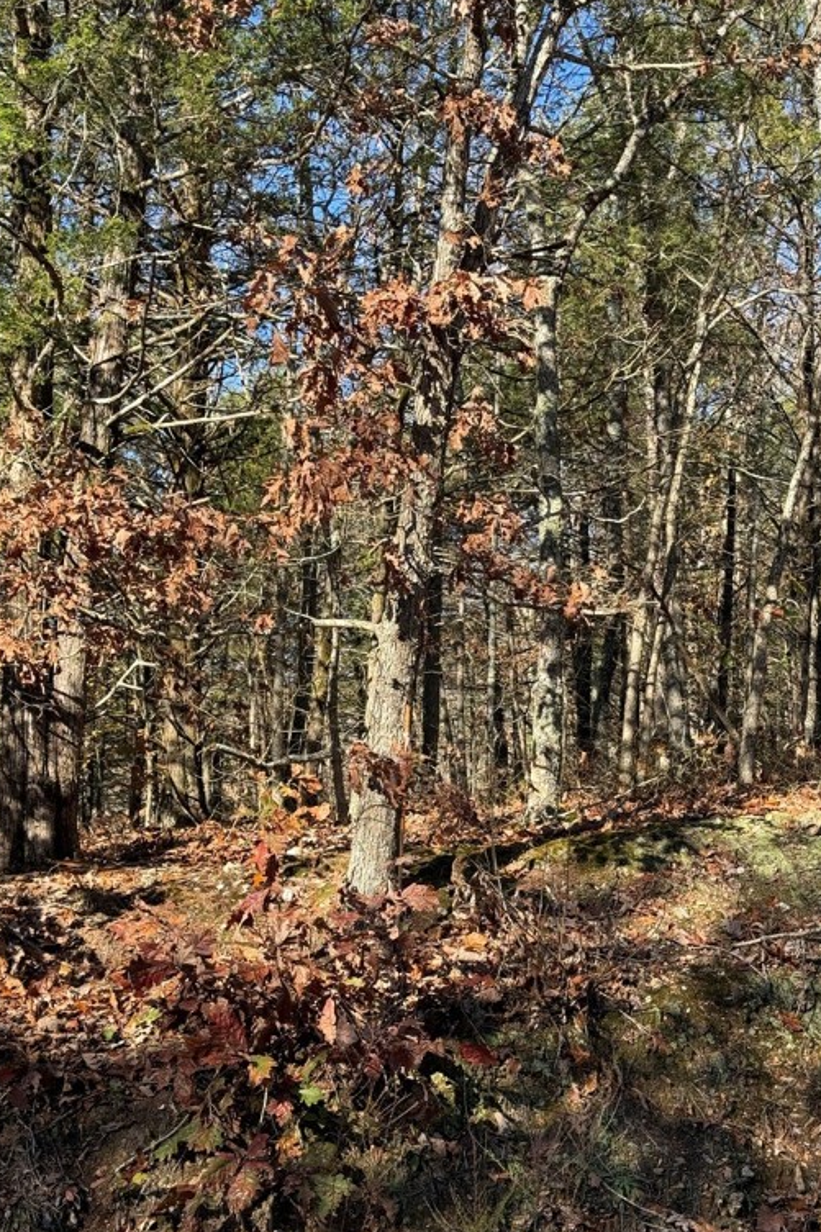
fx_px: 1745
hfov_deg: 26.5
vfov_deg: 38.9
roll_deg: -2.9
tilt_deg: +9.8
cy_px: 619
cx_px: 398
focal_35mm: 51
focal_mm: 6.76
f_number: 1.78
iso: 64
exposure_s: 1/885
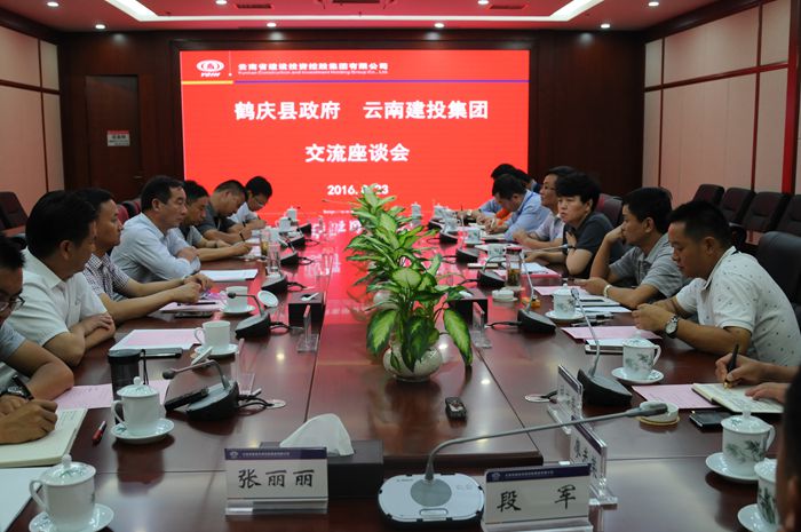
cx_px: 400
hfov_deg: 53.2
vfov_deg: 36.8
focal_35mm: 36
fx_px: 800
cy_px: 266
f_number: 4
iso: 800
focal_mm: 24
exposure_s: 1/100
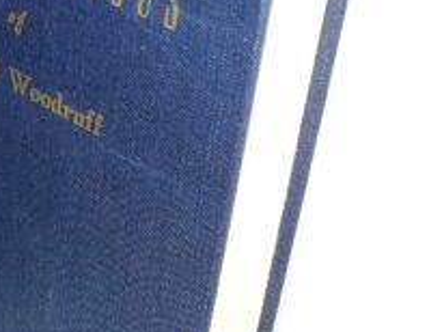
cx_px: -144
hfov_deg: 21.4
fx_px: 1048
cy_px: 123
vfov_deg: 18.0
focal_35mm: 82
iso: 50
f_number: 1.7
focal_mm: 3.7
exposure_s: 1/40
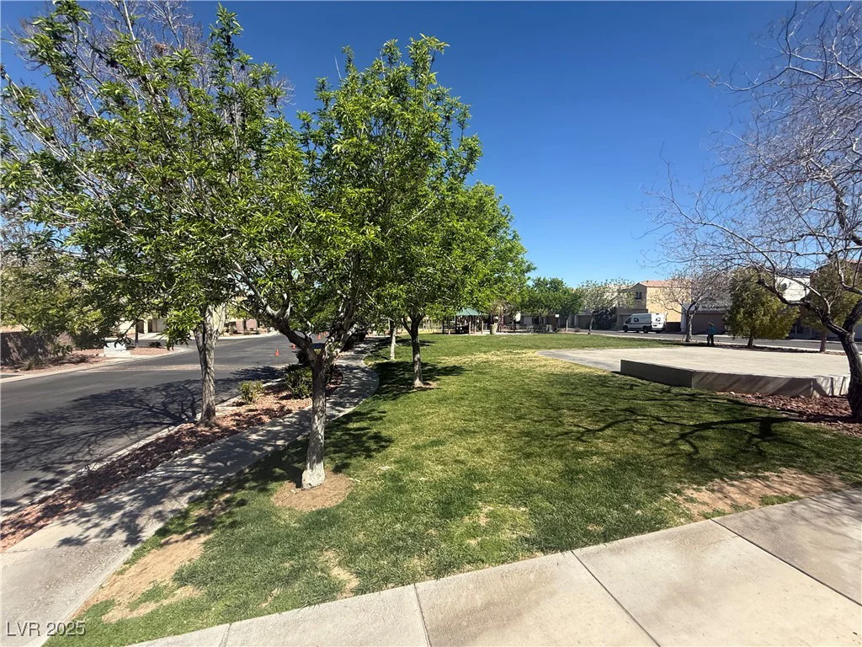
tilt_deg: -0.6
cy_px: 324
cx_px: 431
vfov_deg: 85.7
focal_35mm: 14
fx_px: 349
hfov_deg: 102.1
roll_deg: +0.0
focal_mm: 2.22
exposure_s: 1/1312
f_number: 2.2
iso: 50
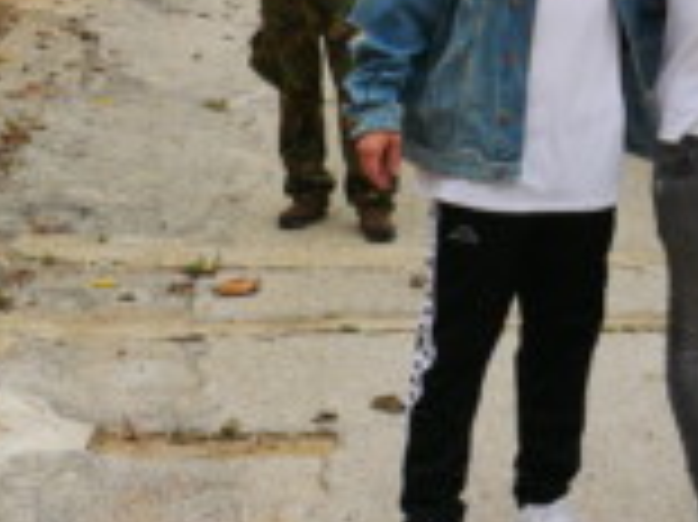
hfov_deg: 20.2
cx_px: 446
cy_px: 124
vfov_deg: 15.2
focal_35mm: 97
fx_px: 1954
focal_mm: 15
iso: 400
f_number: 3.7
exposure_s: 1/640
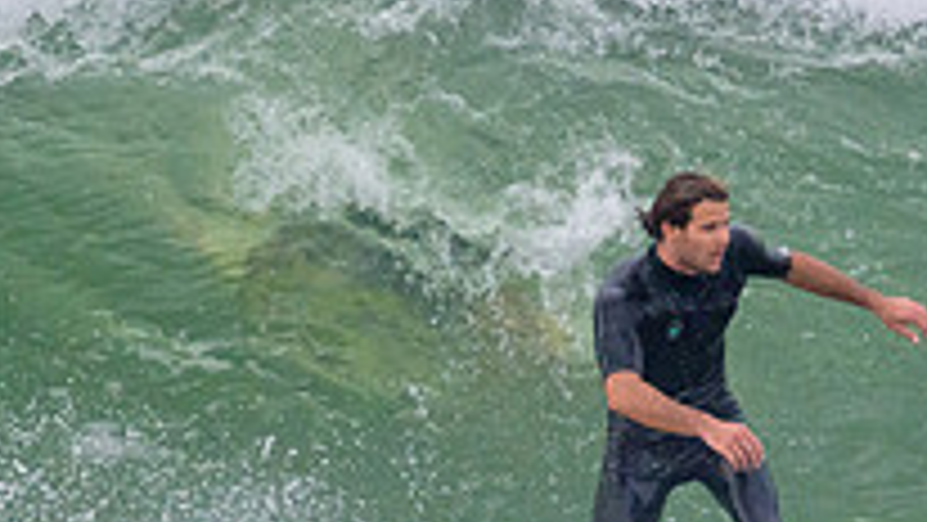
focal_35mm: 2061
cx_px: 783
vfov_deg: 0.6
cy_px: 668
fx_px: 50673
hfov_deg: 1.0
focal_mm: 700
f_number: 11
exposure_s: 1/2000
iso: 4000
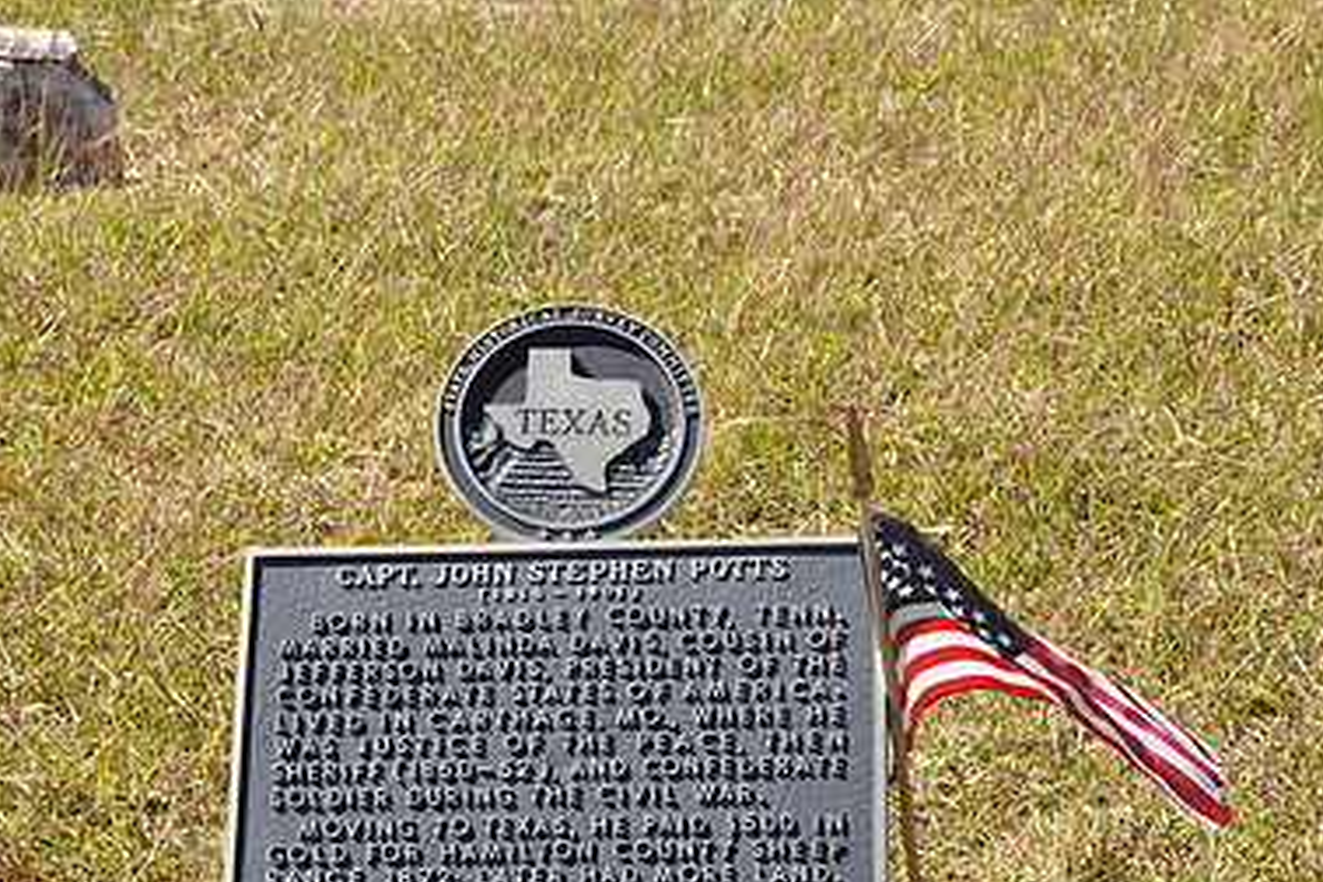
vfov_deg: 11.9
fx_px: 4226
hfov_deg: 17.8
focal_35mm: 115
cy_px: 670
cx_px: 609
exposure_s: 1/100
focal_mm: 50
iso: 200
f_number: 10
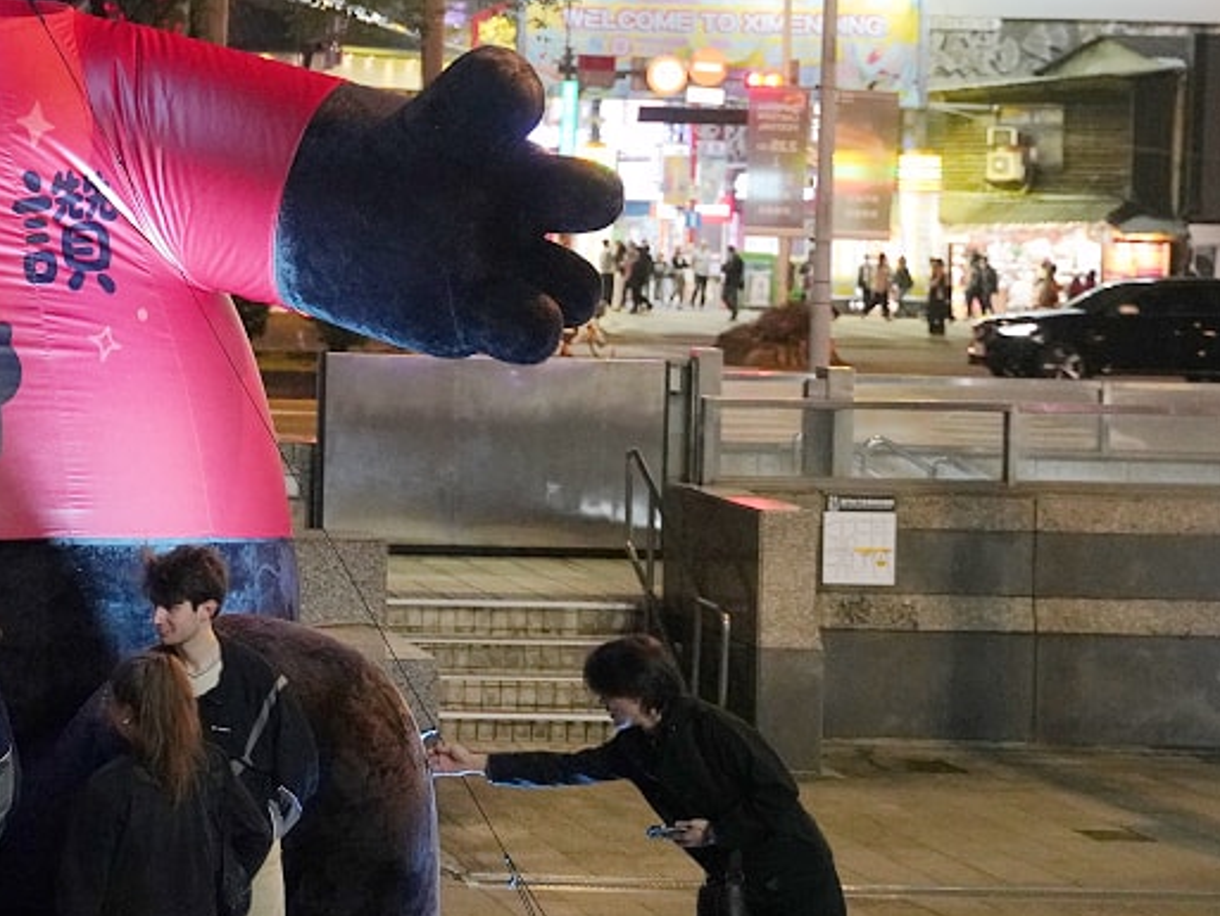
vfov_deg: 14.9
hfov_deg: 18.9
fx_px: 3490
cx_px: -193
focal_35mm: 99
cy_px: 205
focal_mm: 44
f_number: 2.8
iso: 8000
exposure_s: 1/160
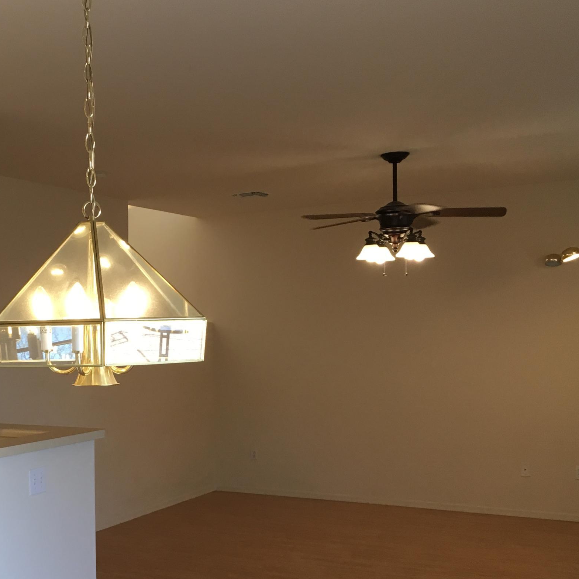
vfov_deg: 34.4
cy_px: 379
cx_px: 106
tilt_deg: -1.2
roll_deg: +1.9
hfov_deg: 33.6
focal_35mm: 49
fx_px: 927
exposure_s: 1/30
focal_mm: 4.15
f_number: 2.2
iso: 32
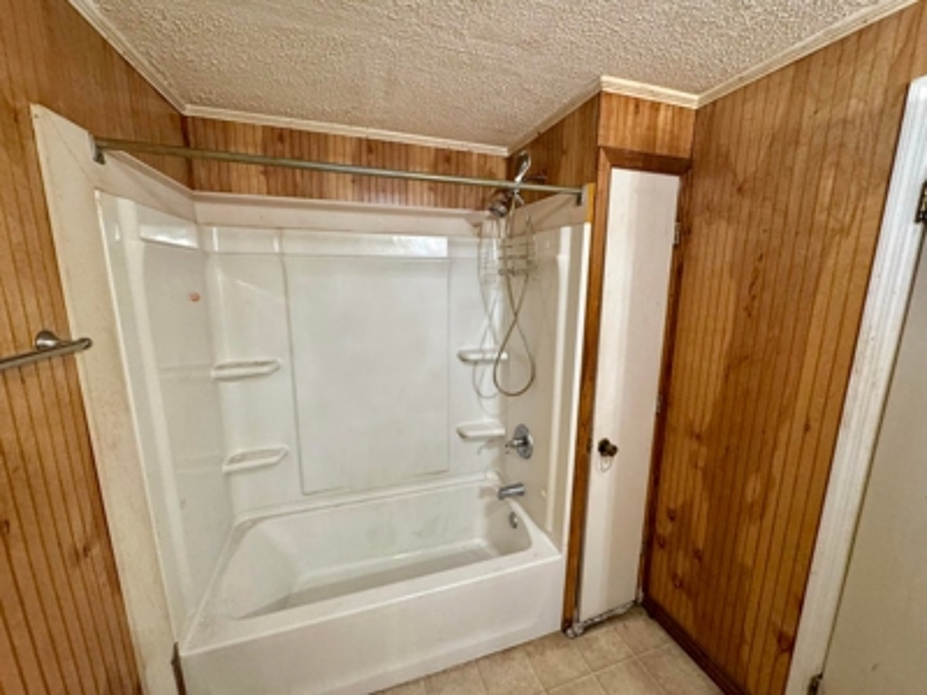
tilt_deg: -11.4
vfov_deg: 85.7
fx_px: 375
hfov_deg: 102.1
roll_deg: +0.2
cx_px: 464
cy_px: 348
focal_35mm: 14
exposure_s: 1/60
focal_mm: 2.22
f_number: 2.2
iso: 400
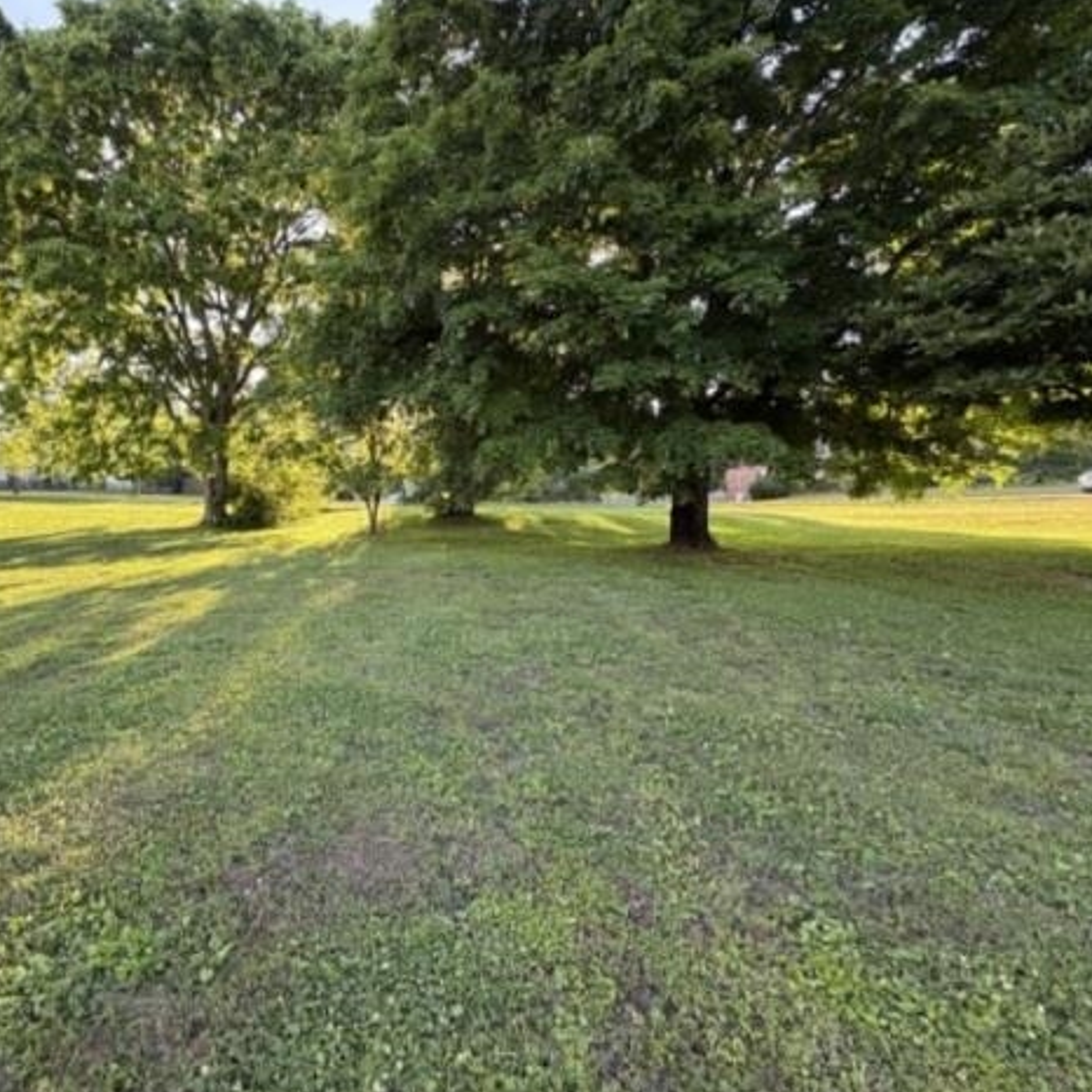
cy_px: 541
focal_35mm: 17
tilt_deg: -2.1
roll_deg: -1.4
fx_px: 607
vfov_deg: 84.0
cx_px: 366
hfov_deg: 81.2
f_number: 2.2
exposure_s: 1/121
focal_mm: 2.22
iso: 80
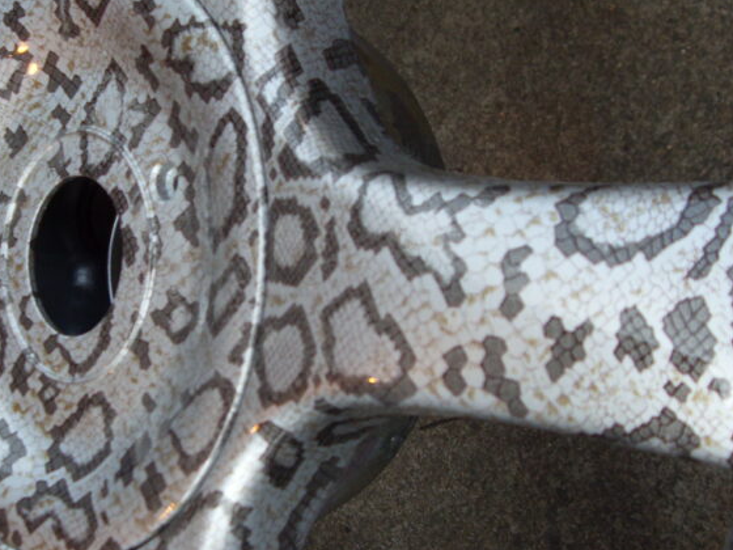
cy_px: 275
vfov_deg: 29.1
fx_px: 1059
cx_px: 401
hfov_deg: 38.2
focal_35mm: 50
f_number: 2.8
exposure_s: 1/350
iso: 80
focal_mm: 6.3
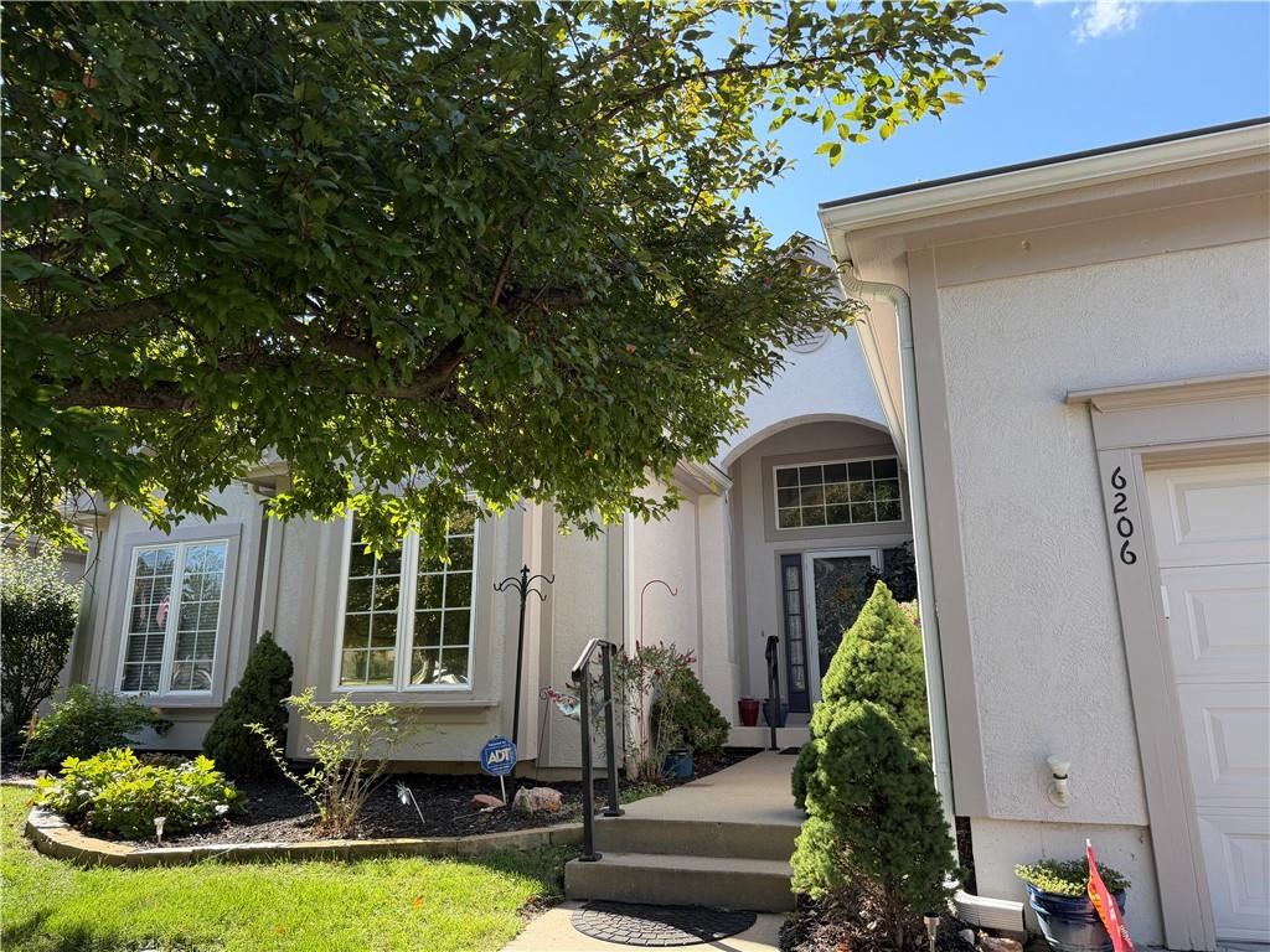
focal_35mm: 24
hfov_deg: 71.6
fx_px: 881
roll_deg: +1.2
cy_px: 476
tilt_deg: +14.5
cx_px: 635
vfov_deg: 56.8
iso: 100
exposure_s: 1/1122
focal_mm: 6.76
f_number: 1.78
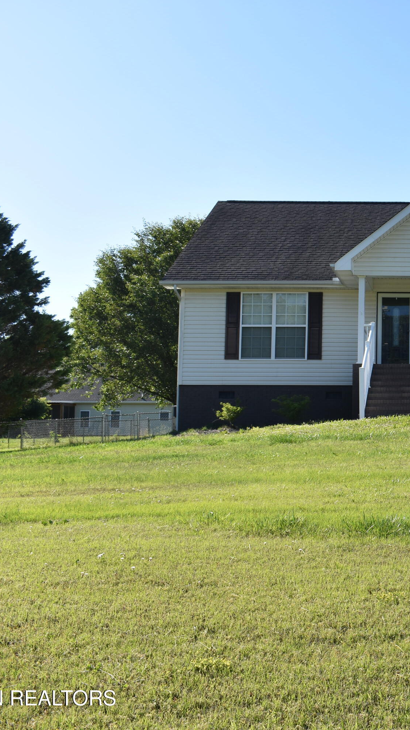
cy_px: 365
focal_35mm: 50
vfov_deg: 41.5
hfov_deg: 22.0
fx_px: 962
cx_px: 511
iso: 125
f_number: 8
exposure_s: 1/250
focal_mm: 21
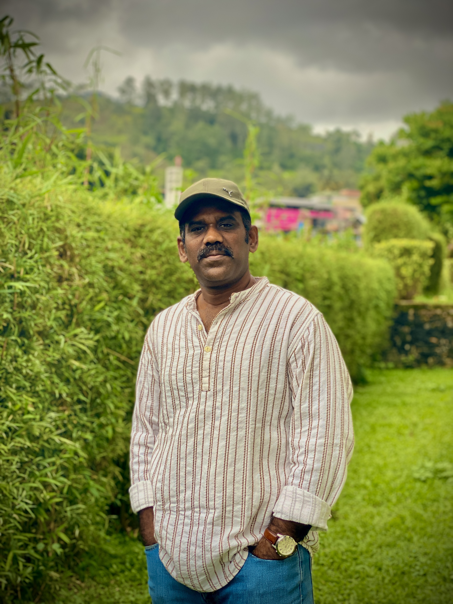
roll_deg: -3.0
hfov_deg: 28.0
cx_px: 226
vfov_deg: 36.8
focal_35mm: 52
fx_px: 907
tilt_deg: -1.8
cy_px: 302
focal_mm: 6
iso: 20
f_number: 2
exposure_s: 1/406
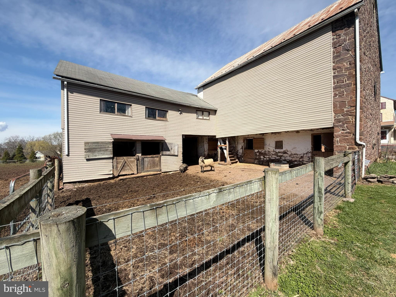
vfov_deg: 85.7
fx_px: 160
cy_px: 148
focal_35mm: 14
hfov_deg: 102.1
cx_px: 198
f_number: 2.2
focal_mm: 2.22
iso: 25
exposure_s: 1/770
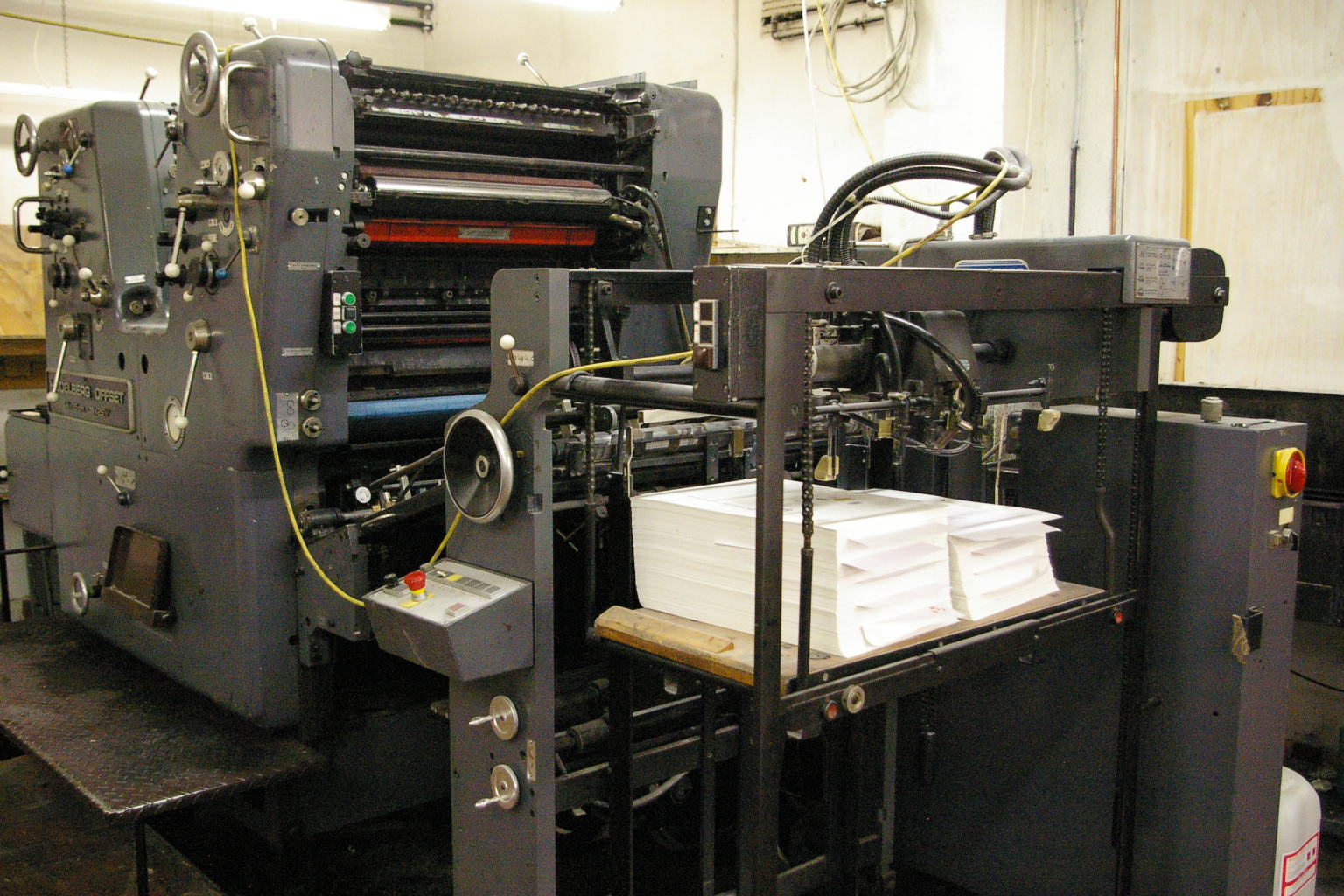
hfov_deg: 55.1
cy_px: 448
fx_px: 1288
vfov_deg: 38.4
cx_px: 672
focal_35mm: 34
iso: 3200
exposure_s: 1/60
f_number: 4
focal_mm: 23
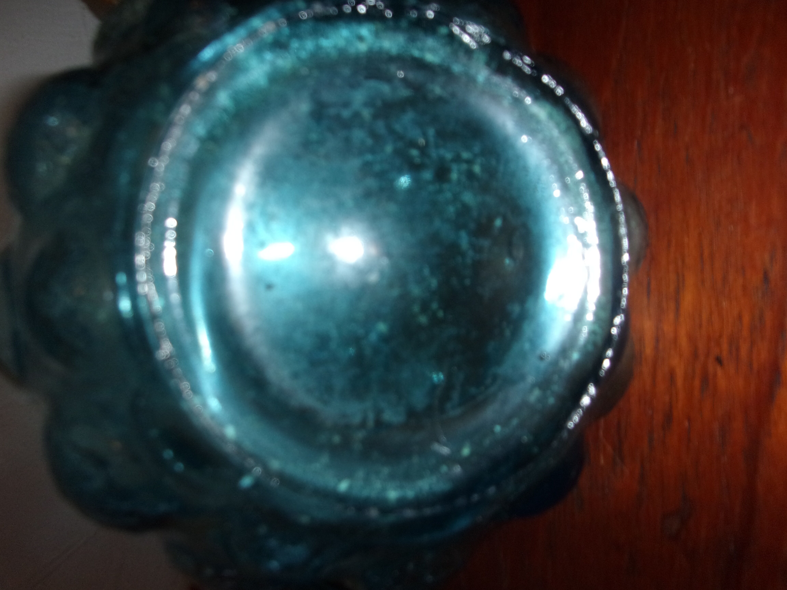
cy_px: 295
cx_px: 394
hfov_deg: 63.4
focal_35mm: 28
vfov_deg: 49.7
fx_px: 637
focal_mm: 5.1
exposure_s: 1/34
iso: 125
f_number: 3.9
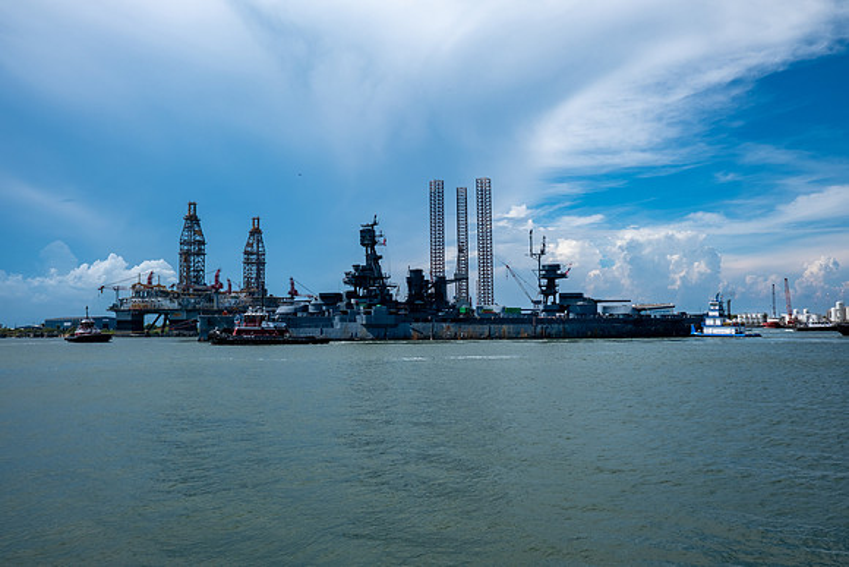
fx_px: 708
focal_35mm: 30
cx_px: 424
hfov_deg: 61.9
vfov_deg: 43.6
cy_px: 284
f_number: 11
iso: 160
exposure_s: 1/400
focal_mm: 20.2
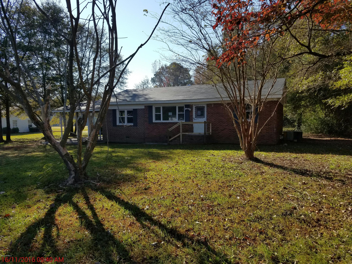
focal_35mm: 26
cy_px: 132
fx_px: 264
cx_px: 176
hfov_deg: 67.3
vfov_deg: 53.1
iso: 50
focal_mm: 4.2
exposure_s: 1/2576
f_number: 1.7
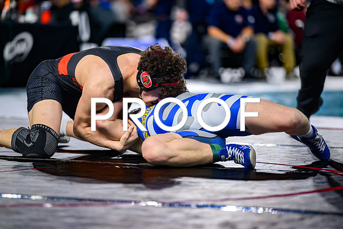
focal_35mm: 208
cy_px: 114
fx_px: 1980
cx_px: 172
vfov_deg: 6.6
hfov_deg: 9.9
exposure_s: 1/800
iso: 2500
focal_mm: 200
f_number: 2.8
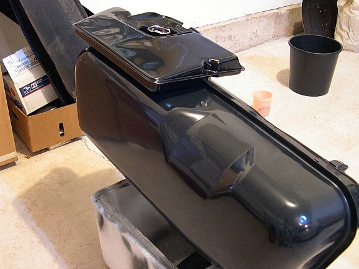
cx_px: 168
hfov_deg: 44.8
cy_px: 130
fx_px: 435
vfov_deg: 34.3
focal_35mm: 42
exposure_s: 1/2.2
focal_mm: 8
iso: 400
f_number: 2.8
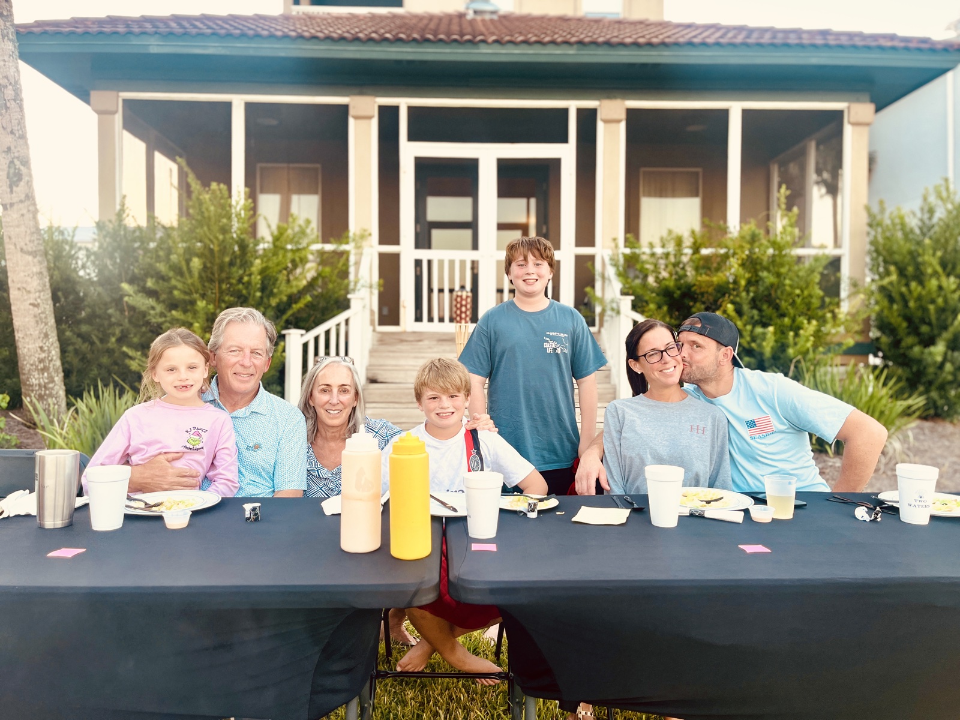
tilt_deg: -1.0
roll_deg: -0.2
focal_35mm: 26
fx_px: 721
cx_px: 480
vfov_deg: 53.1
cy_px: 360
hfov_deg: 67.3
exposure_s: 1/121
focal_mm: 5.1
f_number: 1.6
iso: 80
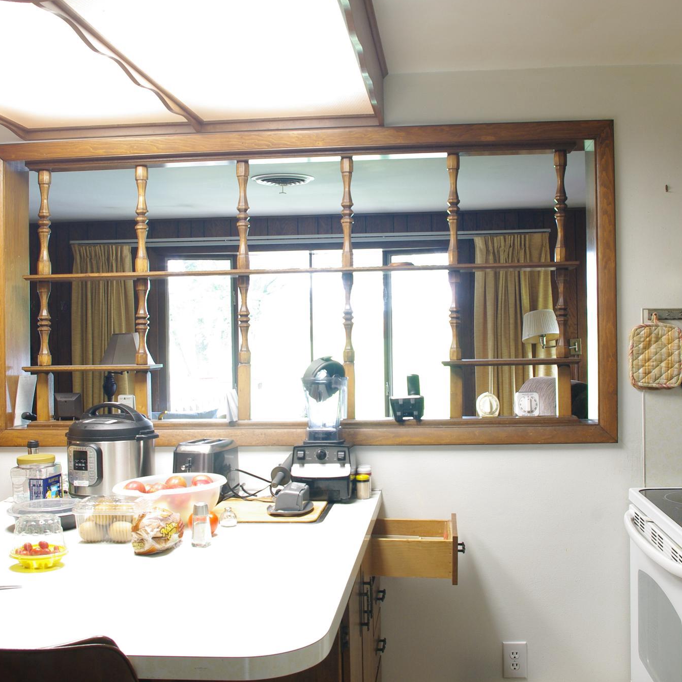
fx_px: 869
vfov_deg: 42.8
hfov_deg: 42.8
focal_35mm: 39
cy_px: 335
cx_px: 362
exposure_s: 1
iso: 200
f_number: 6.7
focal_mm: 20
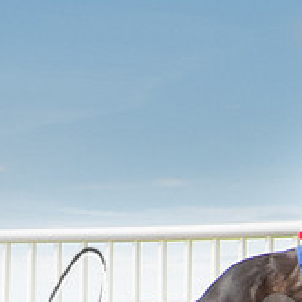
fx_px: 2014
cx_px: 75
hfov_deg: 8.6
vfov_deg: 8.5
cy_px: -96
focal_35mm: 204
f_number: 8
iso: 800
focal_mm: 20
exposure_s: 1/1100
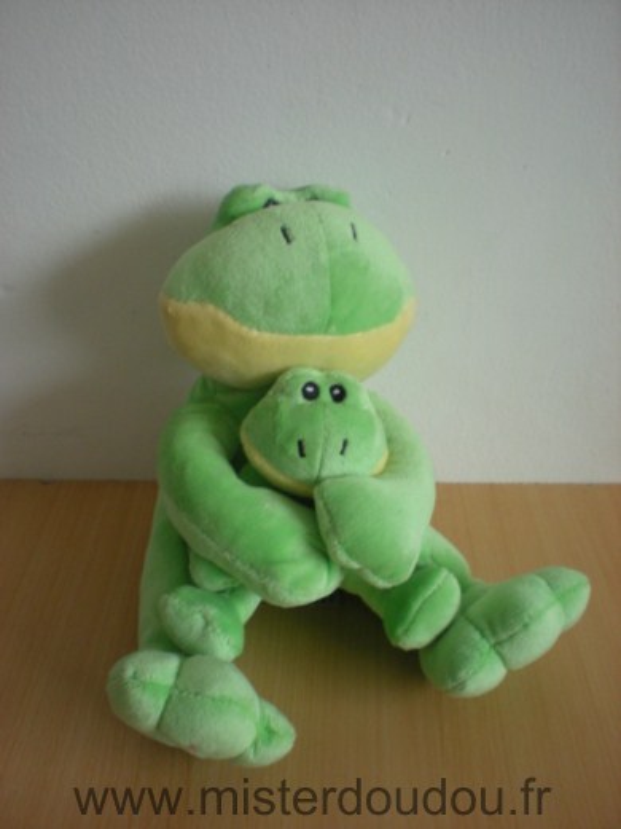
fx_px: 909
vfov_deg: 49.0
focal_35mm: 38
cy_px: 414
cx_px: 310
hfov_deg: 37.7
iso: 200
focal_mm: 6.3
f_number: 3.1
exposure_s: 1/11.6
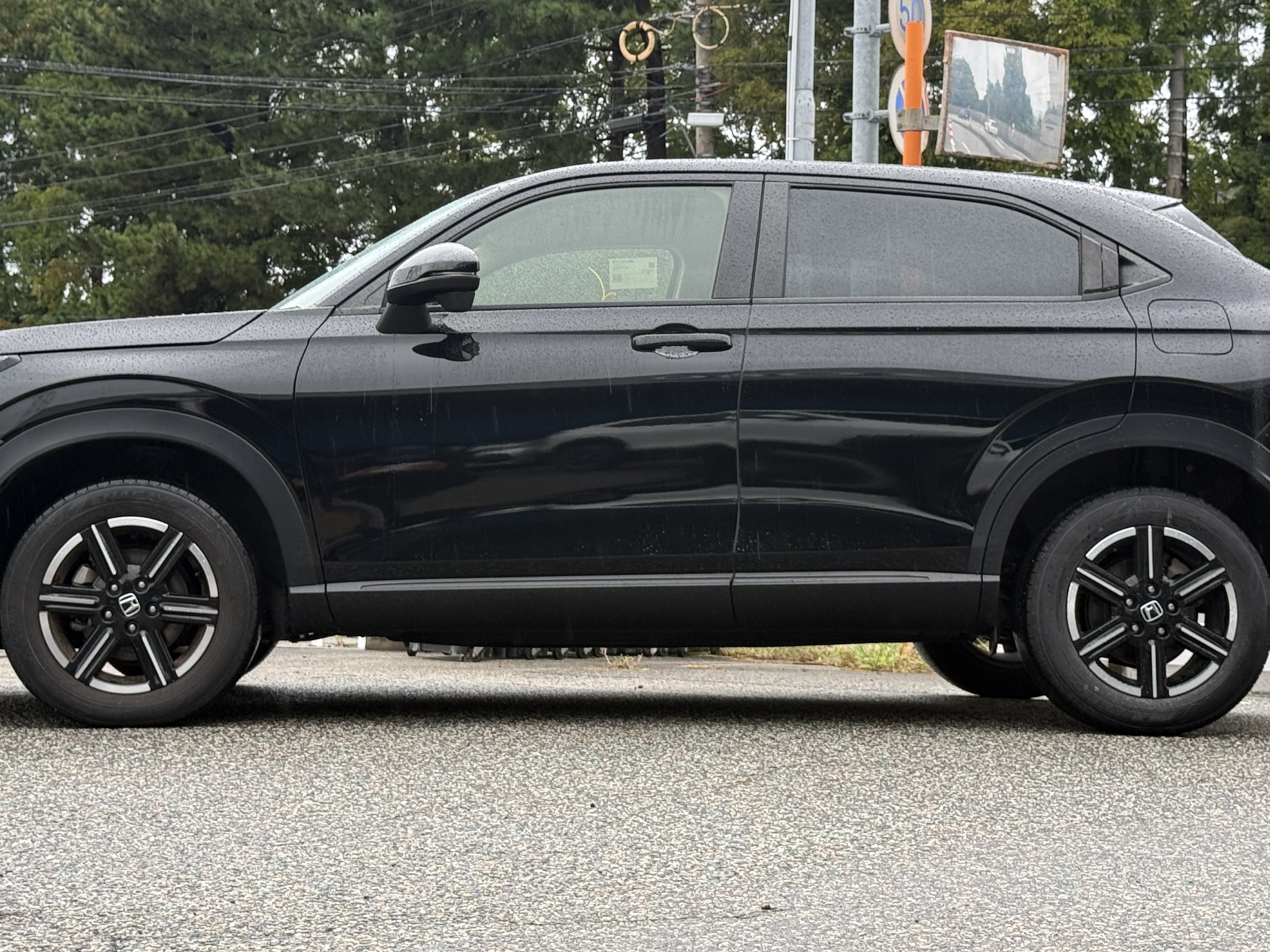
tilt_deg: +2.8
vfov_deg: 21.3
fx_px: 2532
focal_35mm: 69
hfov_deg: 28.2
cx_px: 603
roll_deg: -1.5
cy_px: 375
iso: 50
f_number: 1.78
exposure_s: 1/131
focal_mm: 6.76
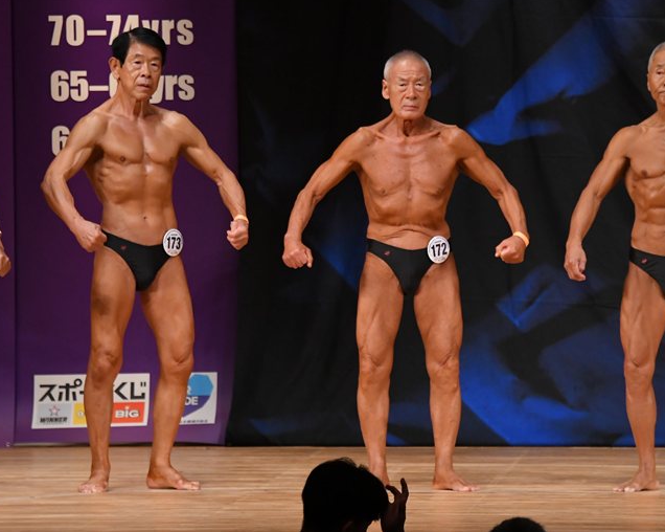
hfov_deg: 5.9
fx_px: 6412
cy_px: 264
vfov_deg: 4.7
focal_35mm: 326
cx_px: 358
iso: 3600
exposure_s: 1/400
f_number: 5.6
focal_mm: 190
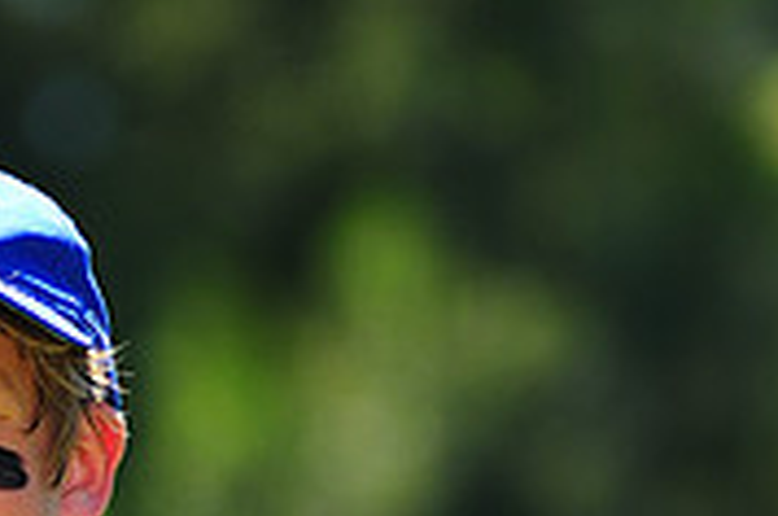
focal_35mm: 588
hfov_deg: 3.5
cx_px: 22
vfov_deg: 2.3
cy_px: 800
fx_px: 12684
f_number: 5
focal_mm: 180
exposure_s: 1/500
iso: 200
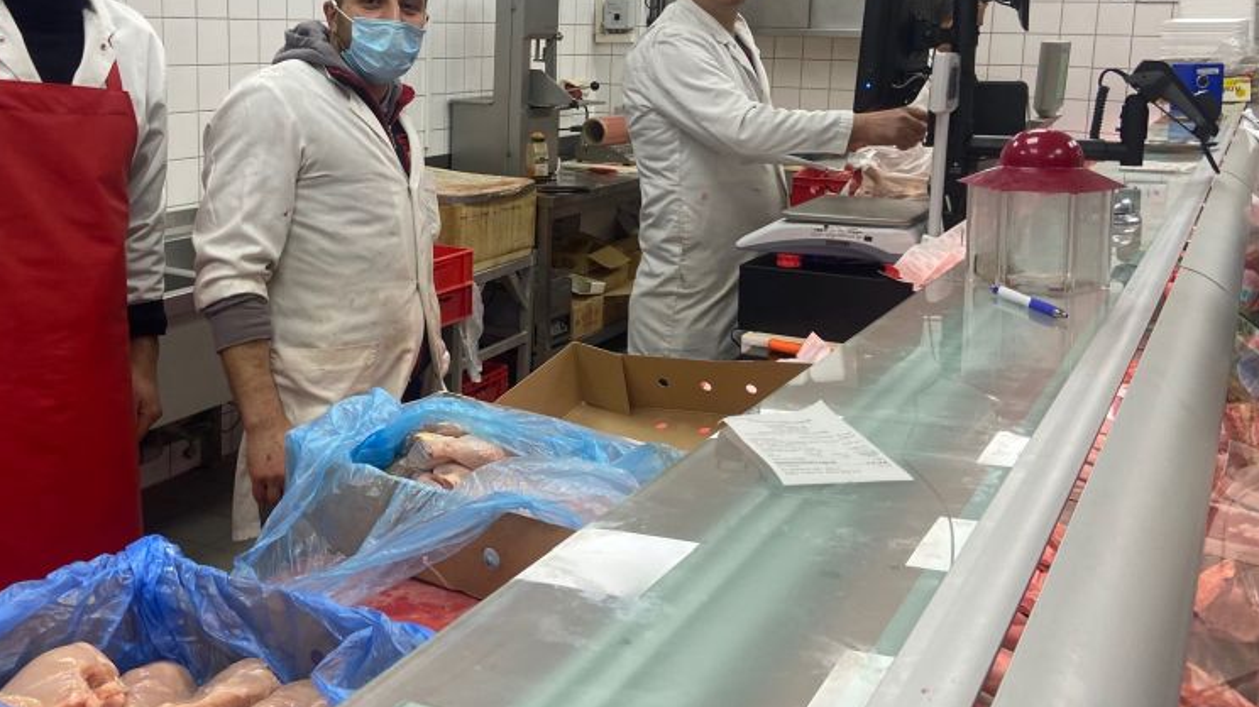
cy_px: 225
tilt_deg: -8.2
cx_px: 501
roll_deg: -1.1
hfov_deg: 51.3
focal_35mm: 39
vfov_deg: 30.1
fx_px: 1302
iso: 80
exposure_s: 1/100
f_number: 1.8
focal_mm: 4.25
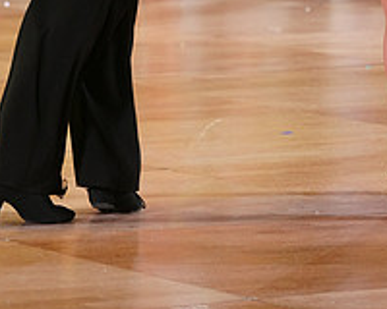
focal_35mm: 383
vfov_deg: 4.0
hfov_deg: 5.1
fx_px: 4387
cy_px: -187
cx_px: 260
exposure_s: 1/400
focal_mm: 141
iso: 2500
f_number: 4
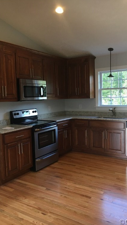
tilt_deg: -4.7
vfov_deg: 61.0
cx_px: 68
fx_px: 191
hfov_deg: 36.7
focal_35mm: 32
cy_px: 113
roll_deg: +0.9
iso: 40
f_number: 2.2
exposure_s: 1/30
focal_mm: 4.15
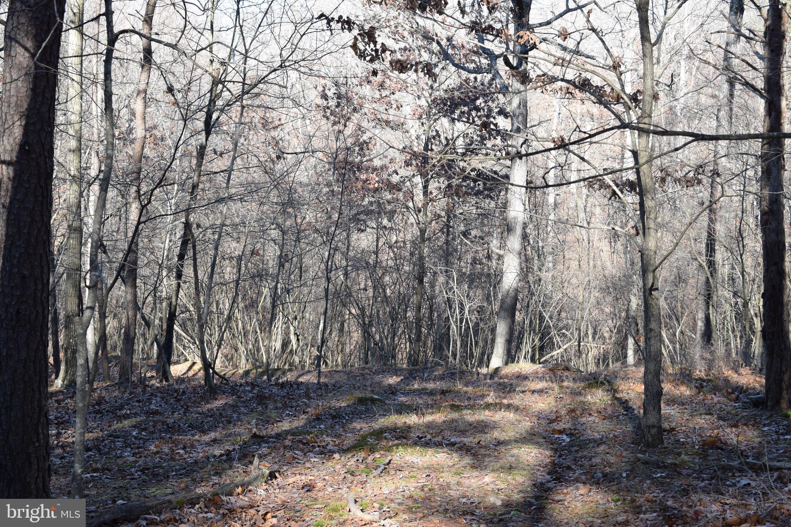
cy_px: 264
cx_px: 396
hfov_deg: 37.9
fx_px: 1153
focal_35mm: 52
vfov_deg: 25.7
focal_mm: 35
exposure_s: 1/250
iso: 400
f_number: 8
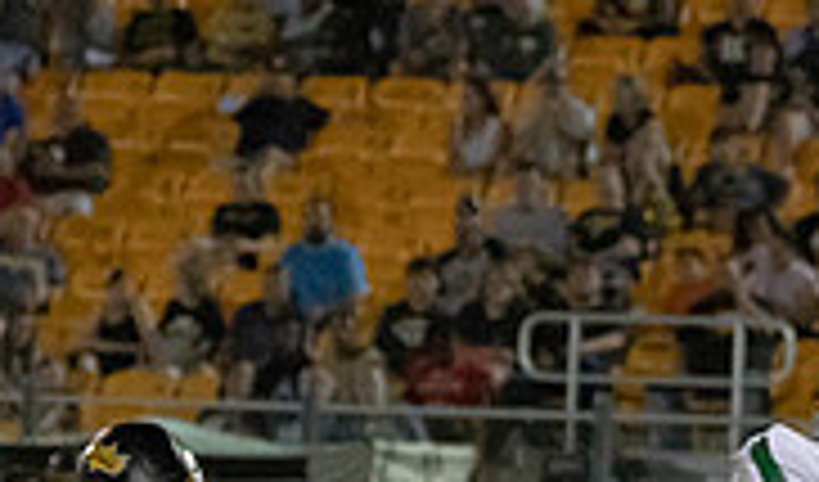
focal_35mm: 541
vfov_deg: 2.3
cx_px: 877
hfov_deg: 3.9
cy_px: 775
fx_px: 11878
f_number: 5.6
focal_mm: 133
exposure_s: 1/1000
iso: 16000
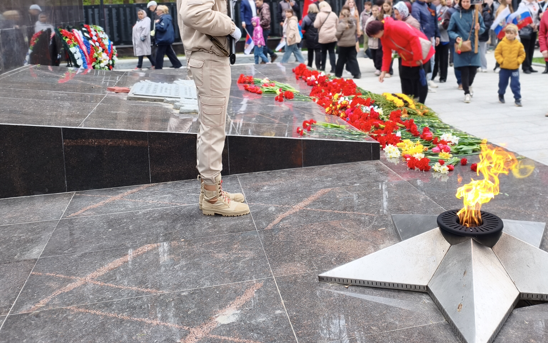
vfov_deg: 33.4
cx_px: 309
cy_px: 68
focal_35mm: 37
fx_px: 553
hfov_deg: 52.6
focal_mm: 4.94
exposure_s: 1/288
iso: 80
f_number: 1.5
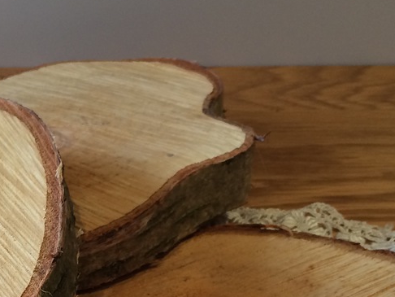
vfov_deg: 18.9
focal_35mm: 74
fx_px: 845
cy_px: 354
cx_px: 50
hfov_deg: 25.6
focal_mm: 4.12
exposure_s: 1/30
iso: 80
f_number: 2.2
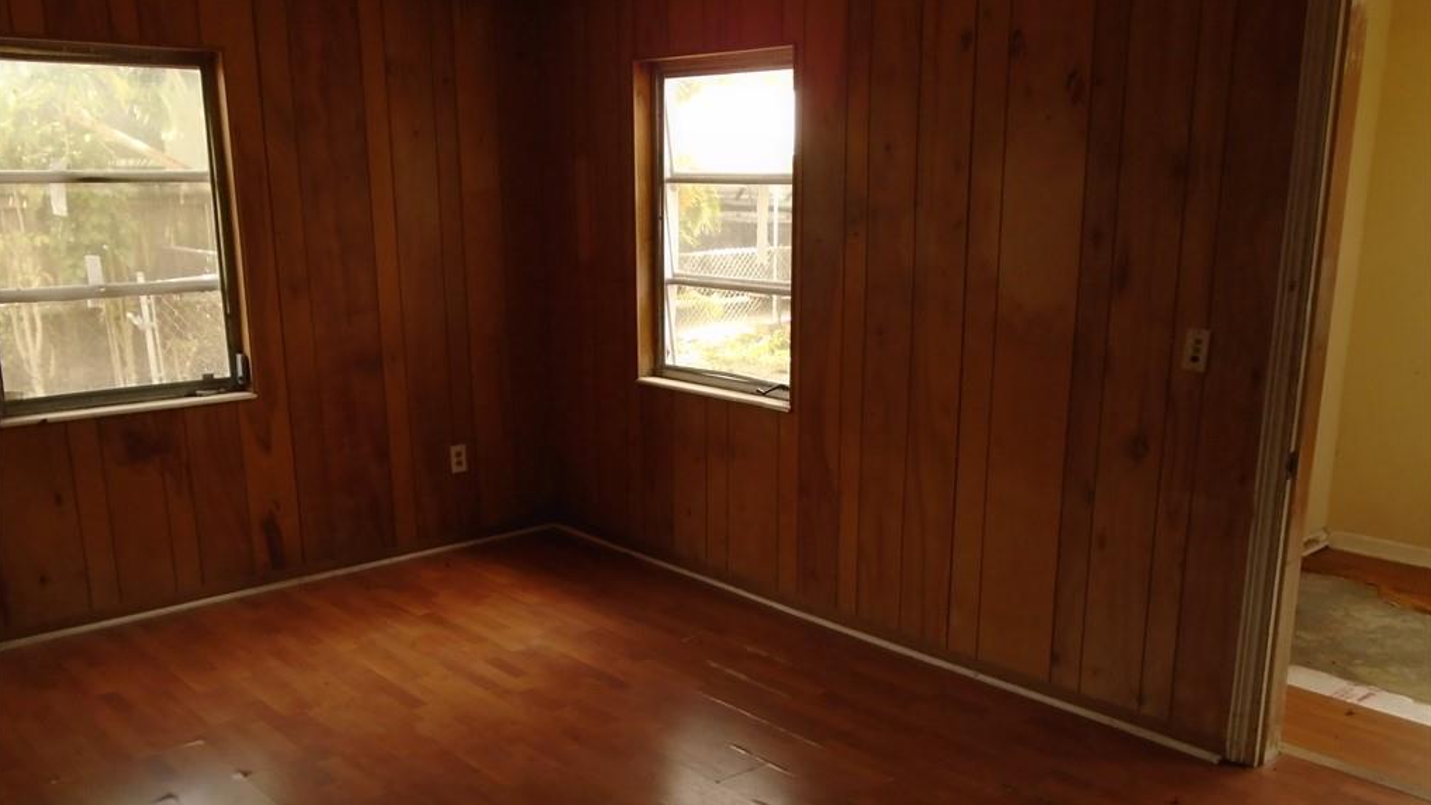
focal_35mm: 34
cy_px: 514
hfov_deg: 58.0
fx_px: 1290
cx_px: 713
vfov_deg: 34.4
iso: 200
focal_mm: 5.5
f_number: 3.5
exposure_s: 1/60
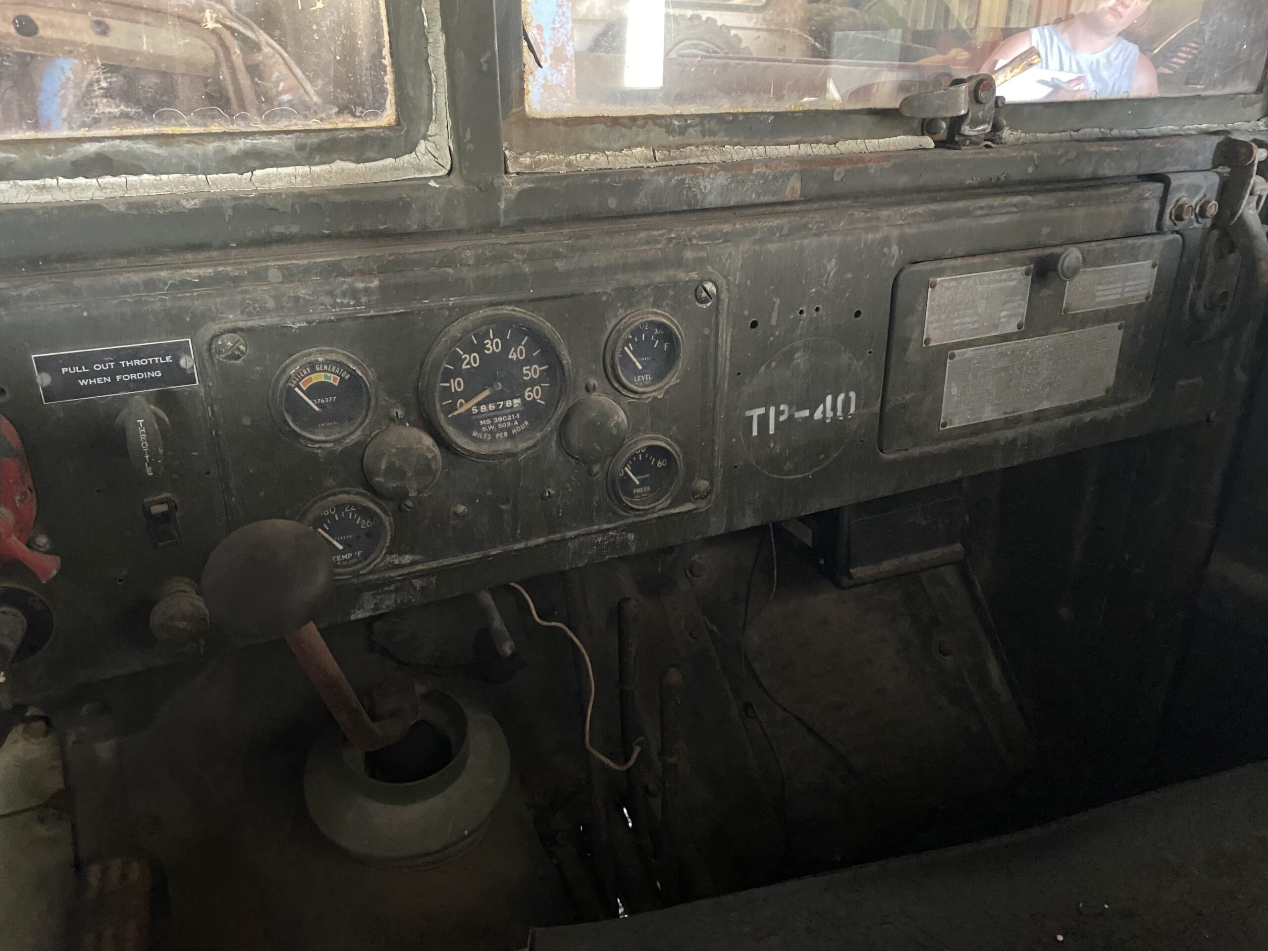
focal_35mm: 26
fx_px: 952
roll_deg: -2.6
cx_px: 634
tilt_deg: -24.5
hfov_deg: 67.3
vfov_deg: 53.1
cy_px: 476
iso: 800
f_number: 1.8
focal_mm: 4.25
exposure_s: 1/24
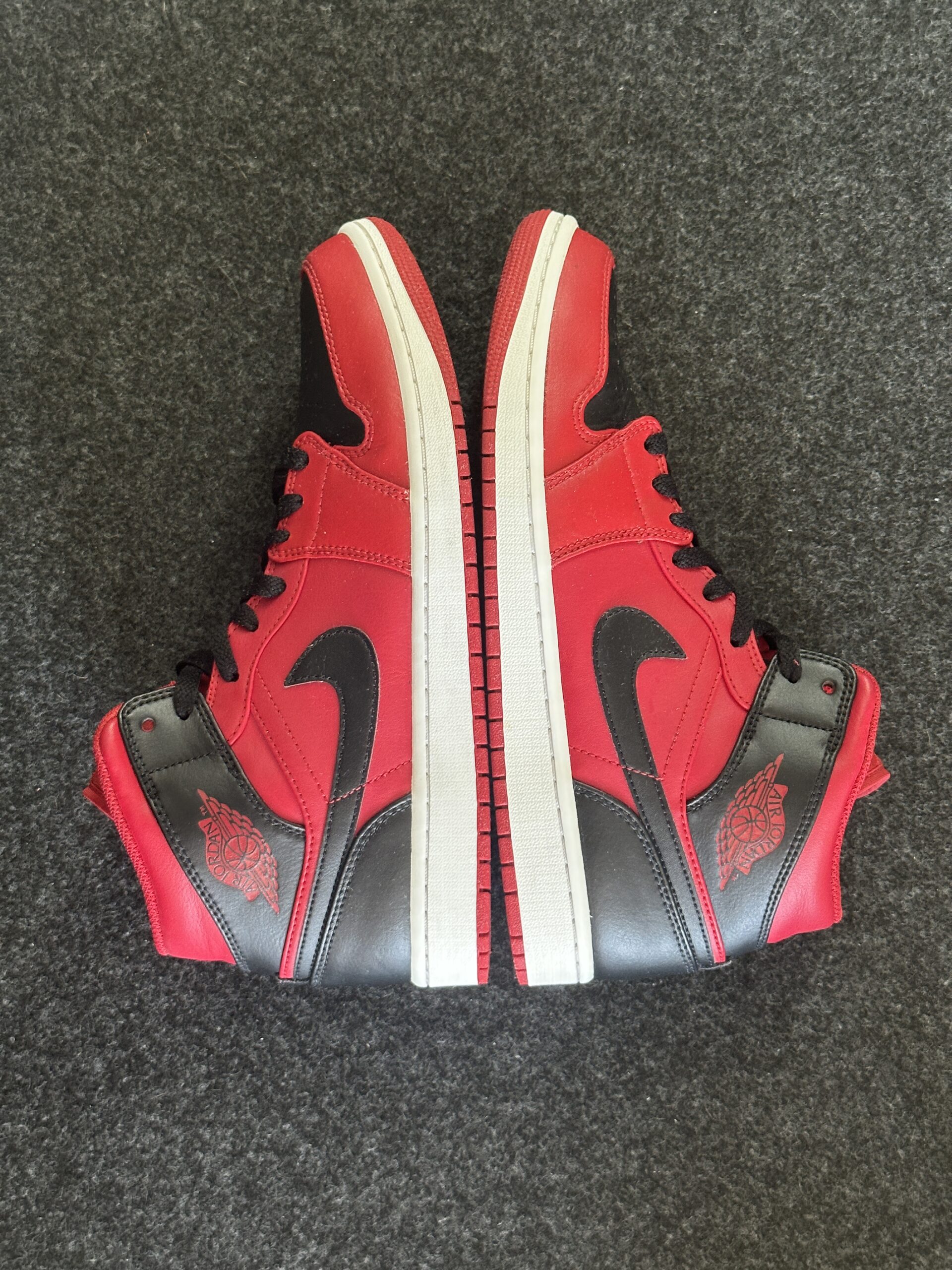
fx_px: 1760
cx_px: 476
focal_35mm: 48
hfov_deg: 30.3
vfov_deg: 39.7
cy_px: 635
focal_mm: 6.86
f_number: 1.78
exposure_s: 1/50
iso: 200
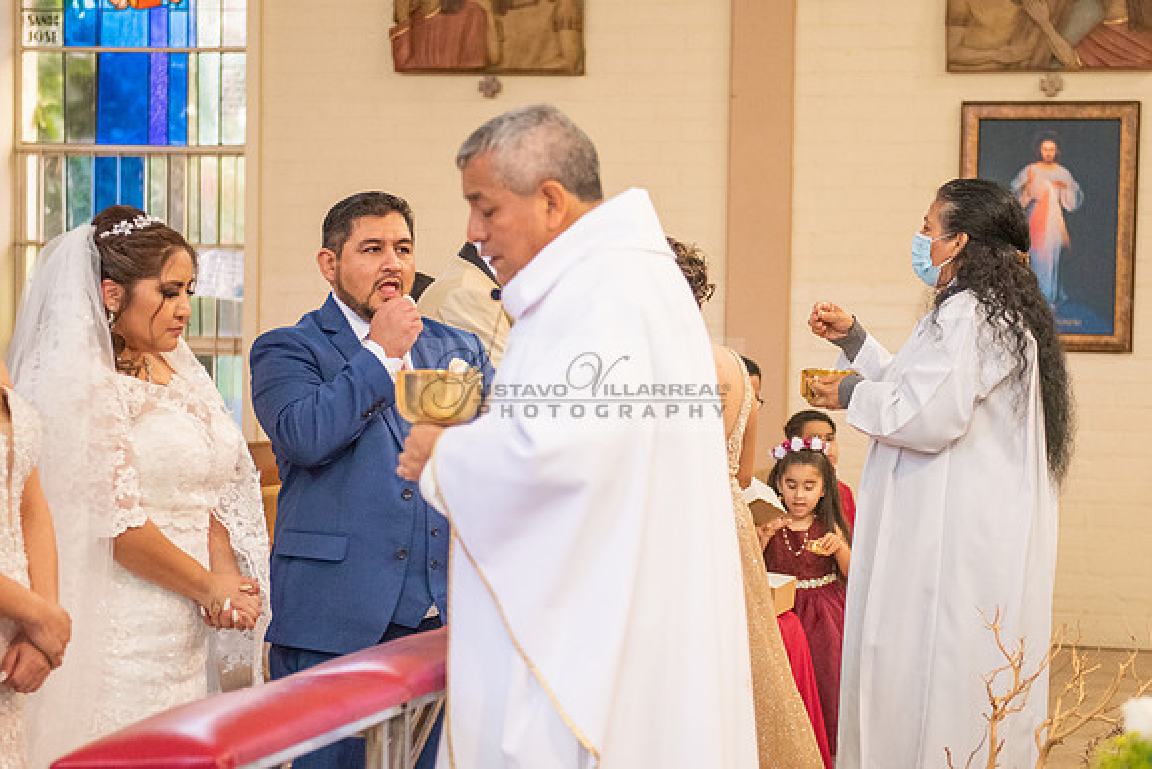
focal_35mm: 89
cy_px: 421
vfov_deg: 15.5
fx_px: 2833
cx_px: 651
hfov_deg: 23.0
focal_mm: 60
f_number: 2.8
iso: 2000
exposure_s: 1/160
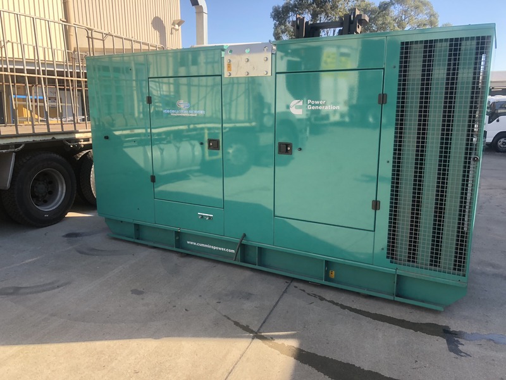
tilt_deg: -8.5
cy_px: 190
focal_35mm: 28
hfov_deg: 63.4
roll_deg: +2.1
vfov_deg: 49.7
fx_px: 409
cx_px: 253
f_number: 1.8
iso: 20
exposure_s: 1/350
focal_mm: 4
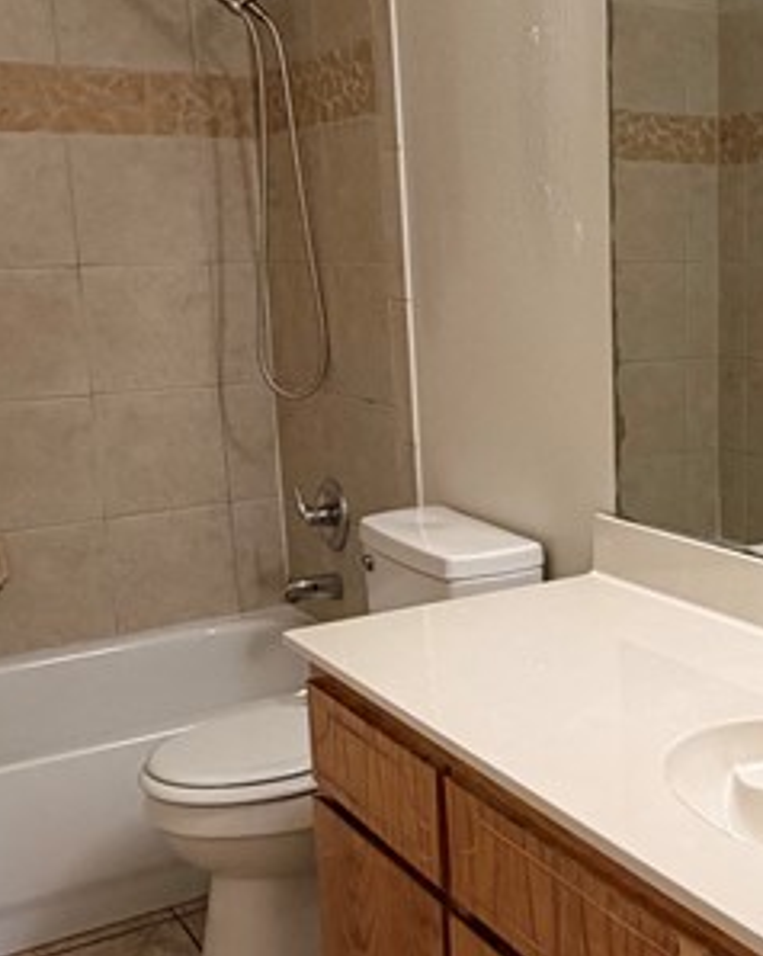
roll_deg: +0.5
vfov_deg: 39.6
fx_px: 1328
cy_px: 497
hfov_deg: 30.5
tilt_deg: -10.8
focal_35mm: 47
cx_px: 702
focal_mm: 2.22
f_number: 2.2
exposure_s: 1/60
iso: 200
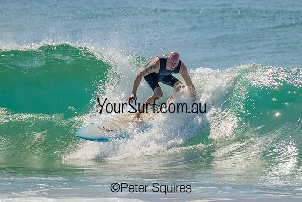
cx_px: 168
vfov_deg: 1.3
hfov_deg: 1.9
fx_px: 9047
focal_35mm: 1078
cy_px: 73
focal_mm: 800
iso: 500
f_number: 11
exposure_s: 1/2000
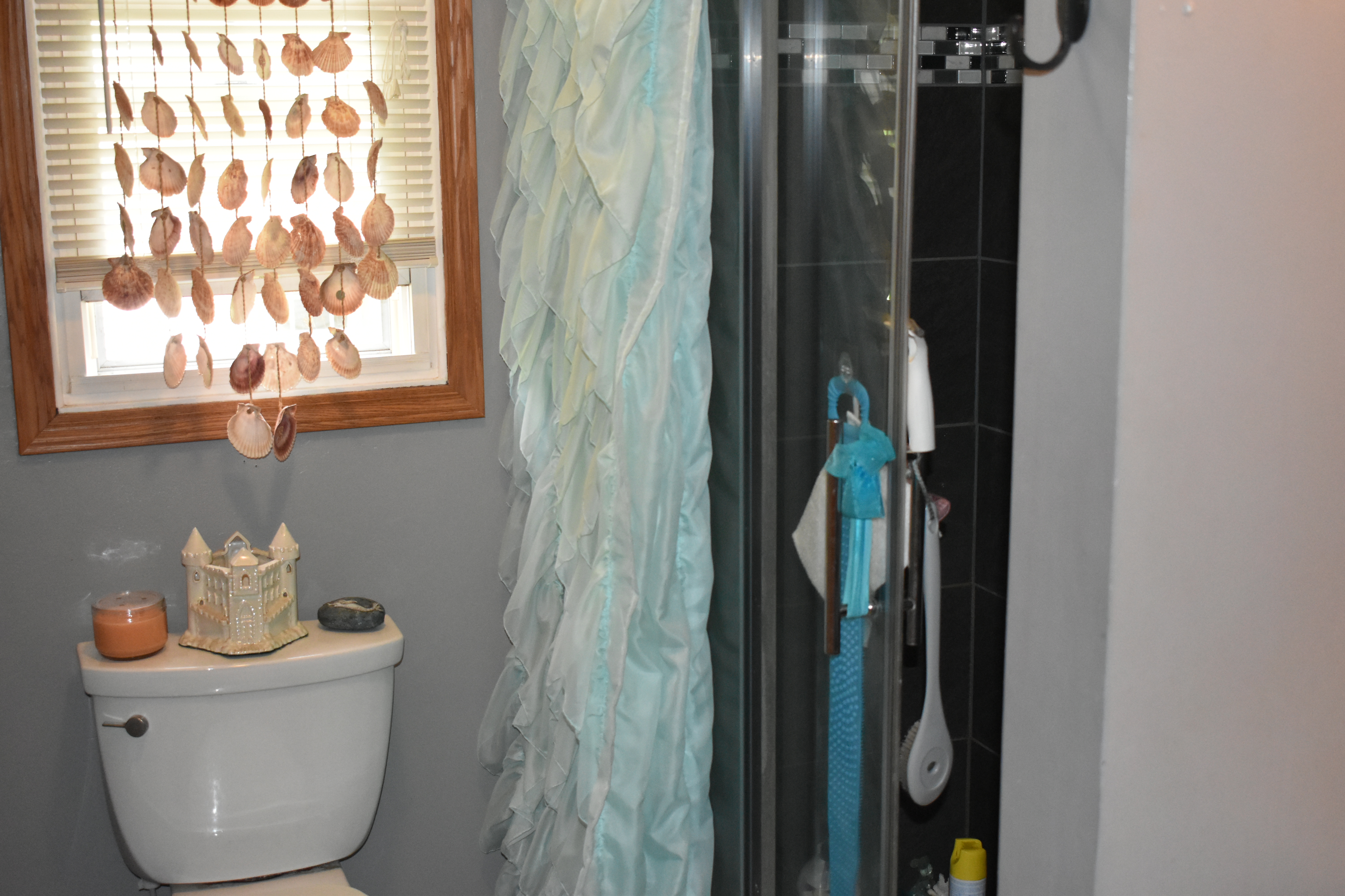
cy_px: 448
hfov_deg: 43.6
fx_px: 1681
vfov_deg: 29.9
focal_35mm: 45
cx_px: 672
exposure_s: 1/200
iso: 2800
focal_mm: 30
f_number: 4.2
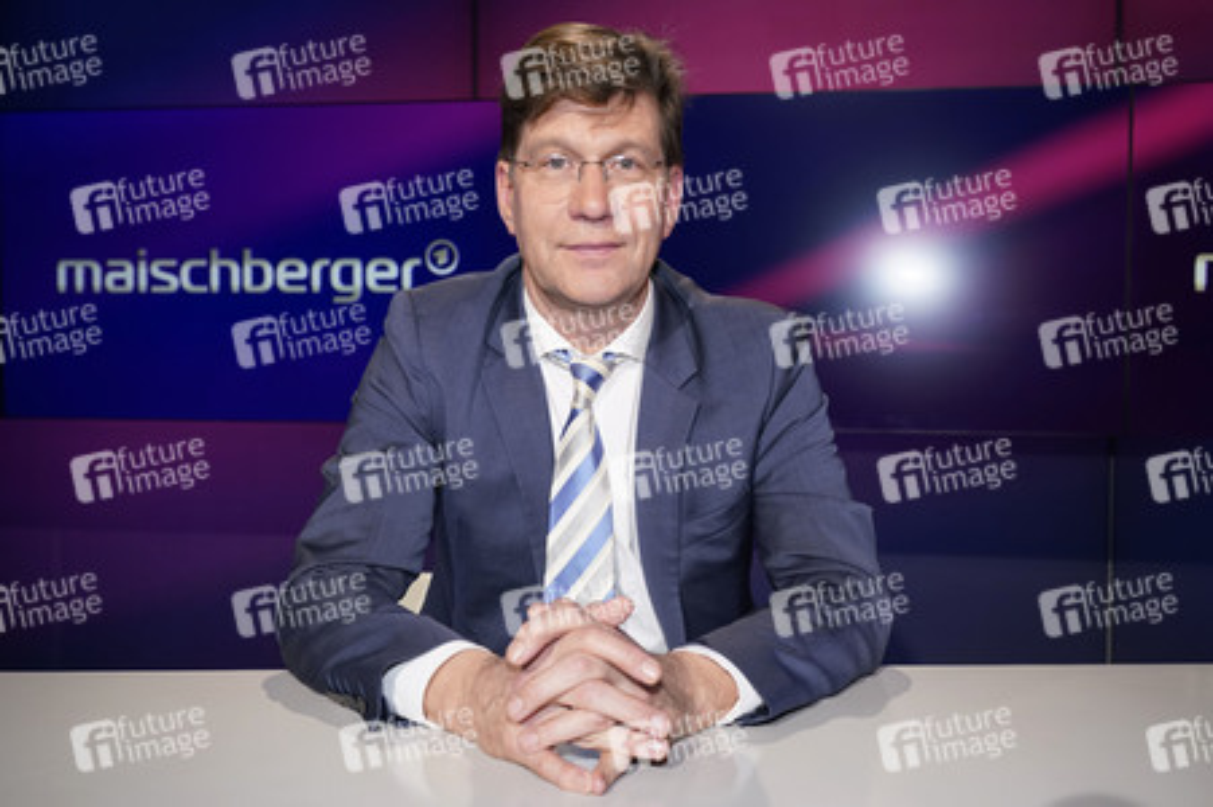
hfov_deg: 53.2
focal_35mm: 36
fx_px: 1212
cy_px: 404
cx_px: 606
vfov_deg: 36.8
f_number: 5
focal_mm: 36
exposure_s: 1/125
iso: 1600
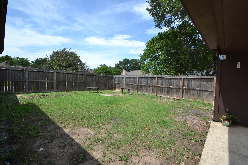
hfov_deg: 100.4
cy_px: 82
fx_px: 103
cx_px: 124
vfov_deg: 77.3
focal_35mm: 15
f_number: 8
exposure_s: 1/250
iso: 100
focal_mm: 10
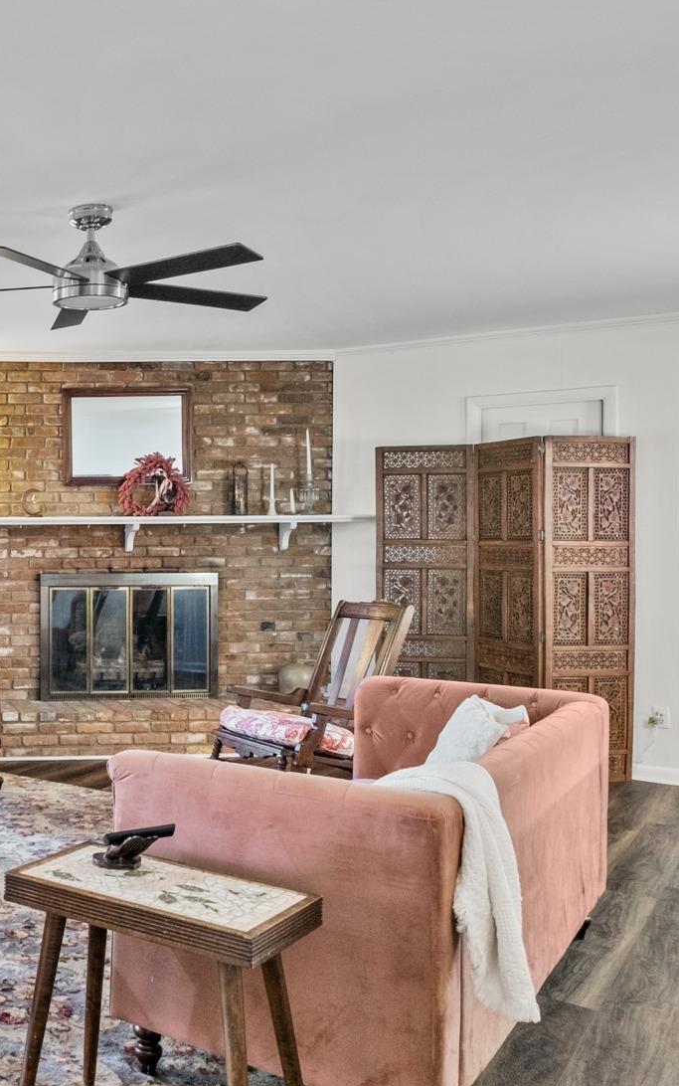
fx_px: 1036
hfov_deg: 31.2
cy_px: 564
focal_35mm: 35
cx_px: -113
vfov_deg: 55.3
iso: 400
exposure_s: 1
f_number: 7.1
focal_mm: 10
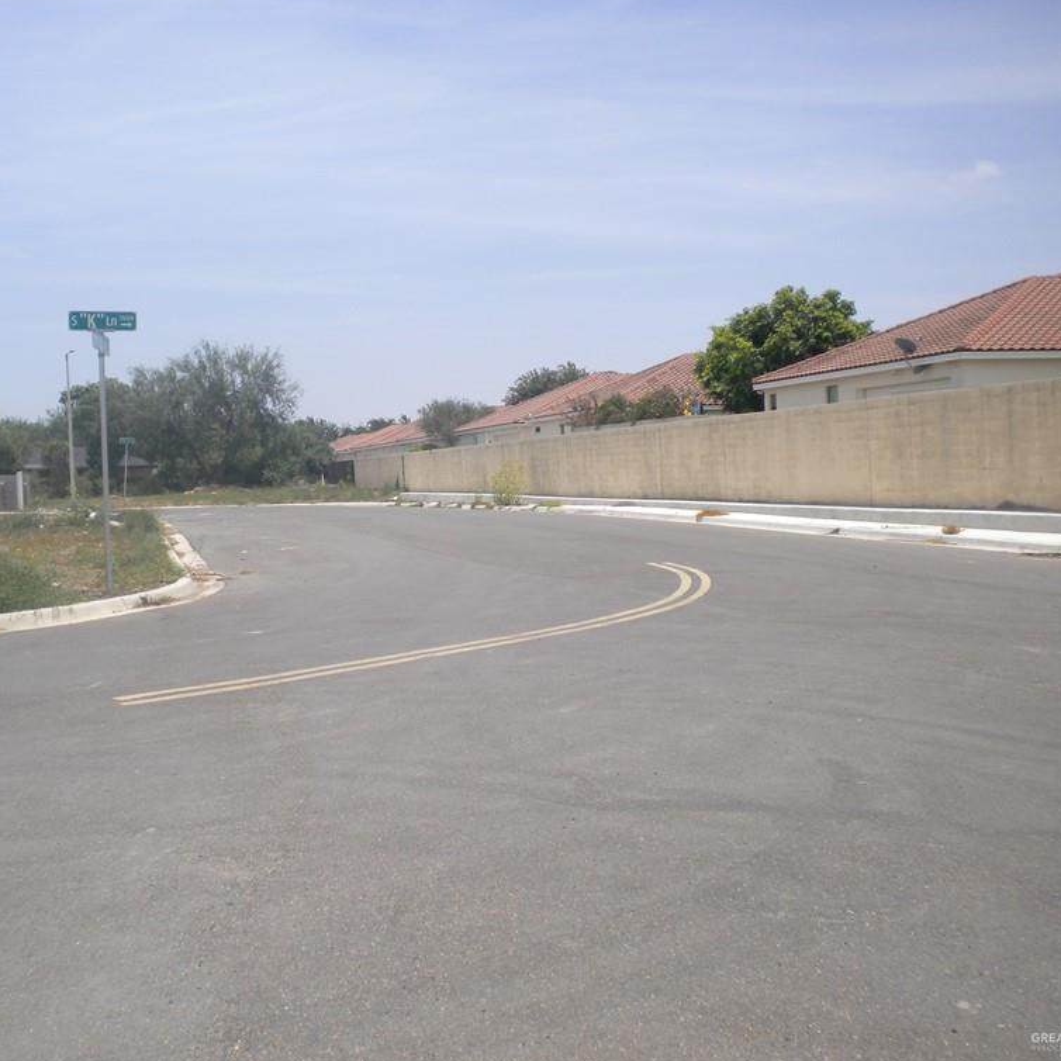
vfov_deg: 40.0
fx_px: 1456
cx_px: 439
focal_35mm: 42
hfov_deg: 39.9
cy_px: 528
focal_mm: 6.3
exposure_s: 1/764
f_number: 4.6
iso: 80
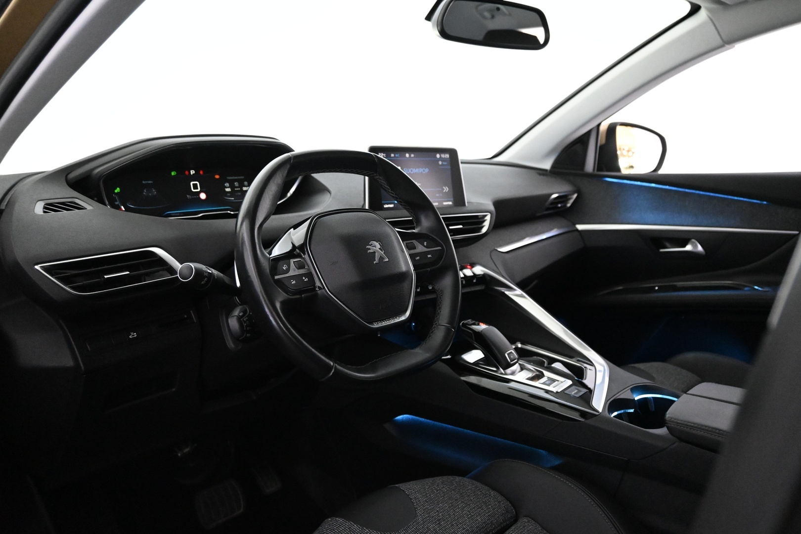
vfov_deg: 44.6
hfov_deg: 63.2
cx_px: 400
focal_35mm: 29
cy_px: 267
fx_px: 651
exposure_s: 1/60
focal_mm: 19.5
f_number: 3.8
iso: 6400
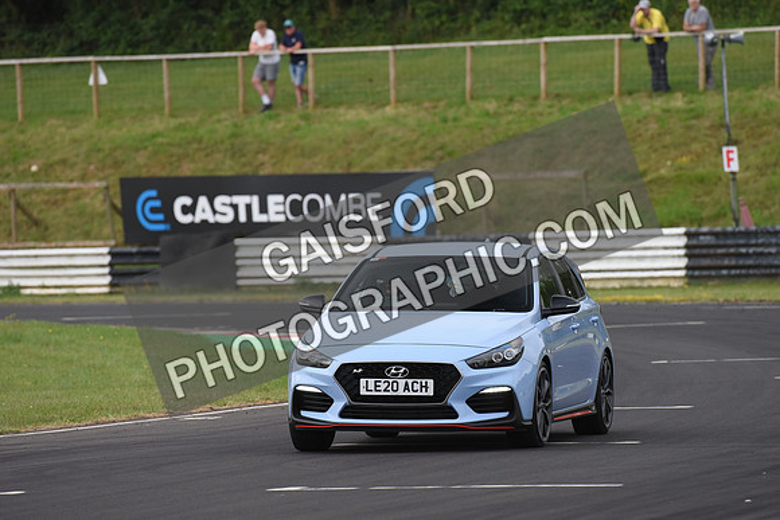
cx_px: 390
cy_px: 260
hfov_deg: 5.2
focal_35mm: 400
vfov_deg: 3.4
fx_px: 8668
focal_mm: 400
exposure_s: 1/1000
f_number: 6.3
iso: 1600
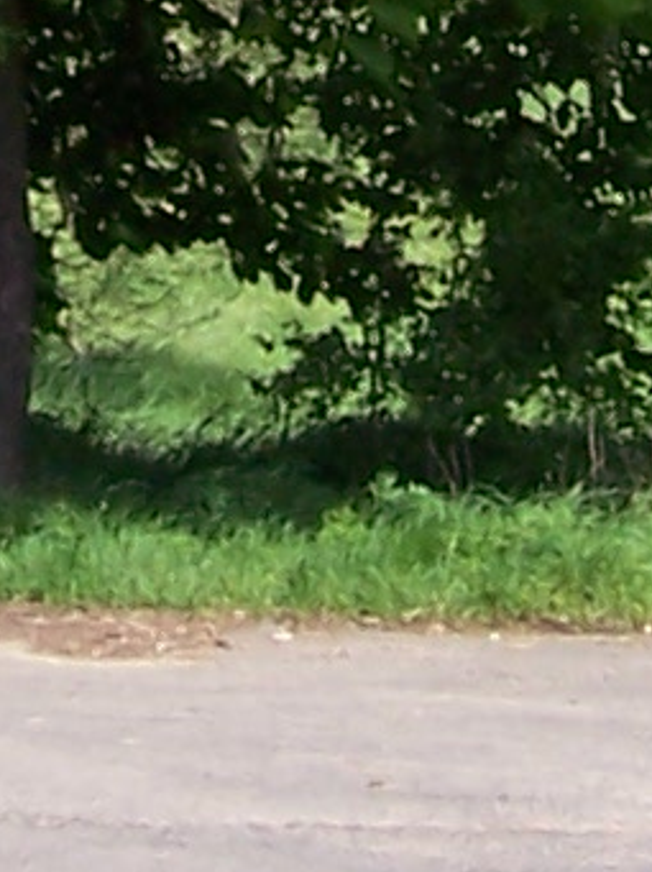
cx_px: 194
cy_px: -946
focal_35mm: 230
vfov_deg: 8.2
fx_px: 5787
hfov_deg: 6.4
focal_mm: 5.6
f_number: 5.6
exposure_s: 1/250
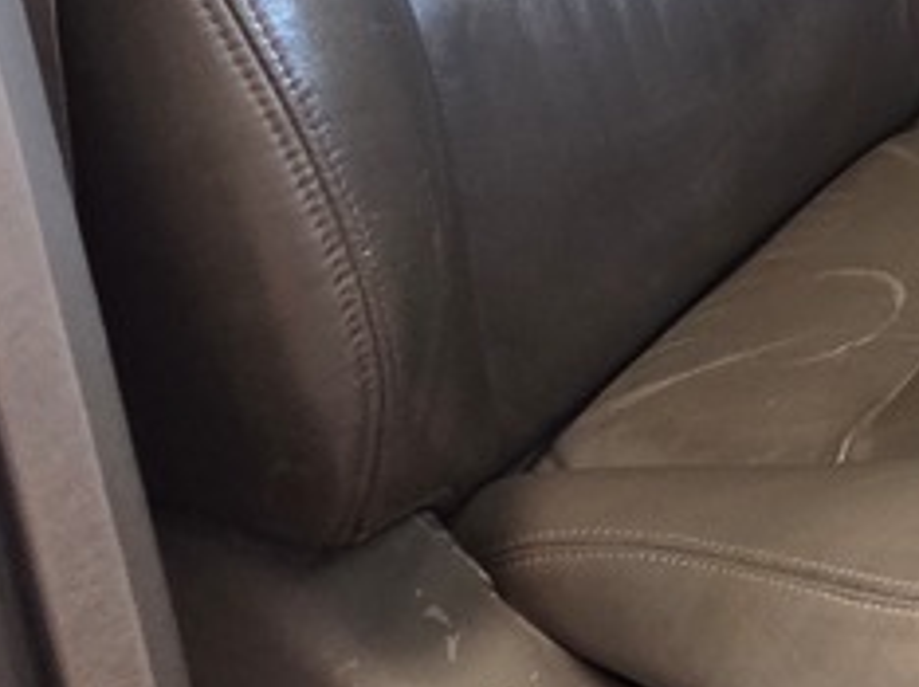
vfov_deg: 21.6
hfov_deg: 21.4
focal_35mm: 57
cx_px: 1673
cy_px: -334
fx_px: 1512
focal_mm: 2.2
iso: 200
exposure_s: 1/50
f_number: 2.2
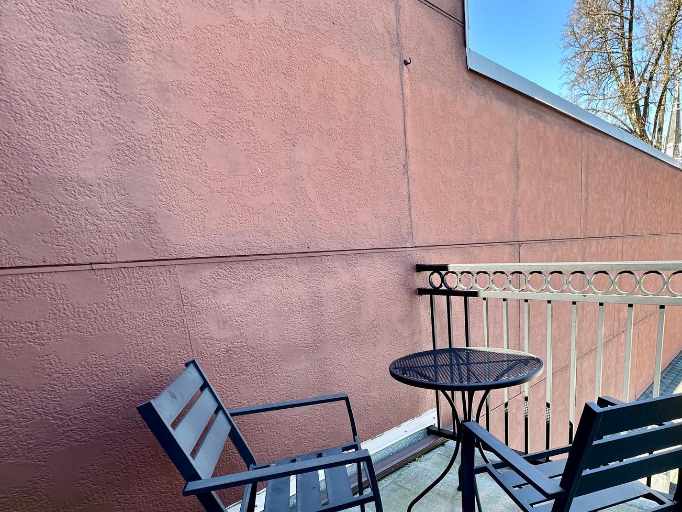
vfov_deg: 59.0
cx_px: 436
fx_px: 433
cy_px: 360
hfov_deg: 74.8
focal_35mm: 22
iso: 40
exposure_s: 1/99
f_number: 2.2
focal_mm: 2.22
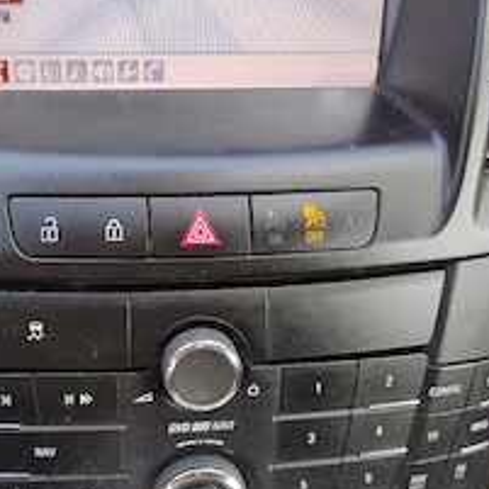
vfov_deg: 40.0
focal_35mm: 42
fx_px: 671
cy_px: 268
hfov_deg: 39.8
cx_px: 190
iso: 258
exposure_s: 1/100
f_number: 1.8
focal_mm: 5.56
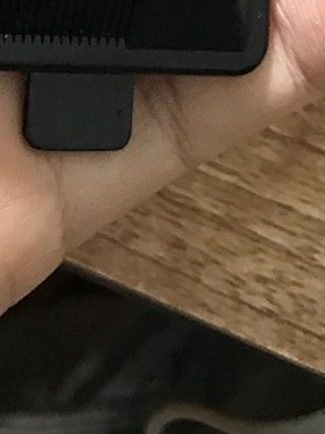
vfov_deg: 15.2
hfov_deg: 13.3
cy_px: -399
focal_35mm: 108
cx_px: -64
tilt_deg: -66.7
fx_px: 1352
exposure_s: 1/14
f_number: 1.8
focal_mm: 3.99
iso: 100
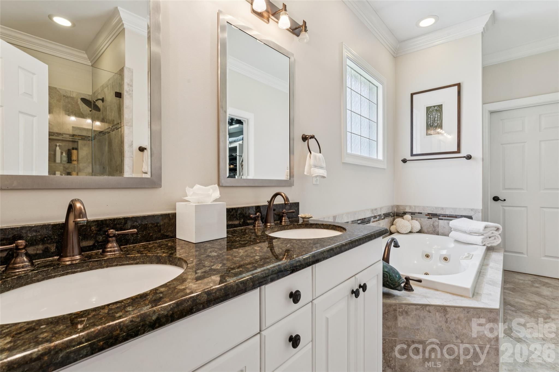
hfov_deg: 95.0
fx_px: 256
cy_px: 186
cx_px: 280
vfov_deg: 72.0
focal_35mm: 16
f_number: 13
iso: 100
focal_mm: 16.5
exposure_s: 1/1.25
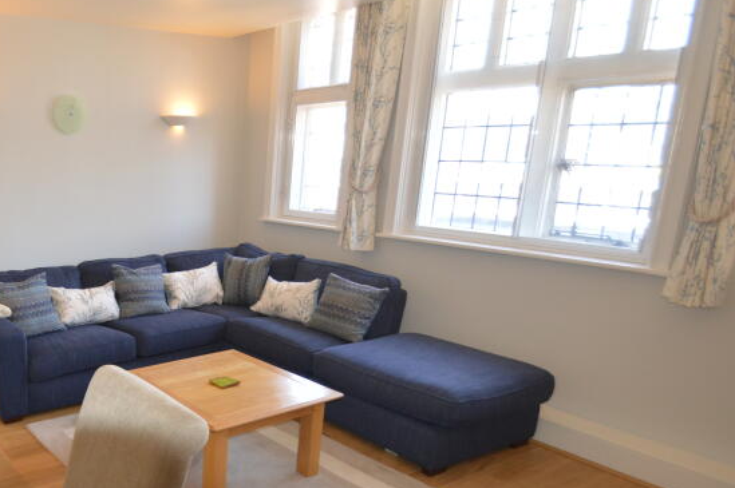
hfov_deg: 56.5
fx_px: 571
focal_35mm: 28
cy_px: 275
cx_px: 74
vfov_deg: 46.2
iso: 450
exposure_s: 1/60
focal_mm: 10
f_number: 3.5
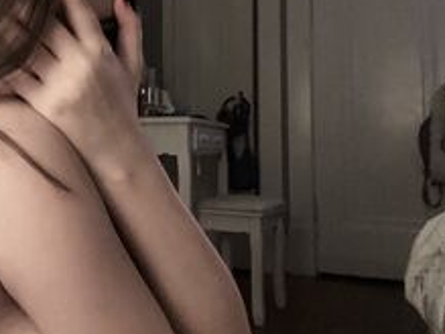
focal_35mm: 49
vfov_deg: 29.4
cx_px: 54
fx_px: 630
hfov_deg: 36.7
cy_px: 102
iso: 1000
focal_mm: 2.71
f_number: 2.2
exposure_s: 1/15
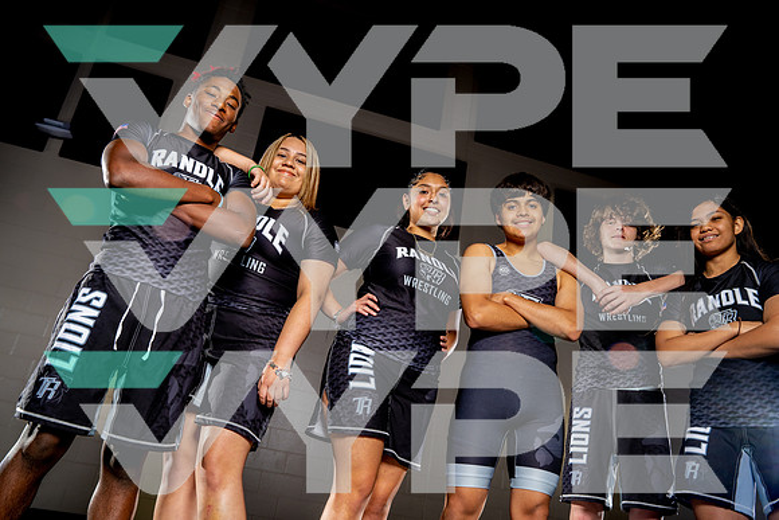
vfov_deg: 45.0
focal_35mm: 29
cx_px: 390
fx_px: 628
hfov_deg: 63.6
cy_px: 260
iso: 320
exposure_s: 1/250
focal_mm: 29
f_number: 5.6
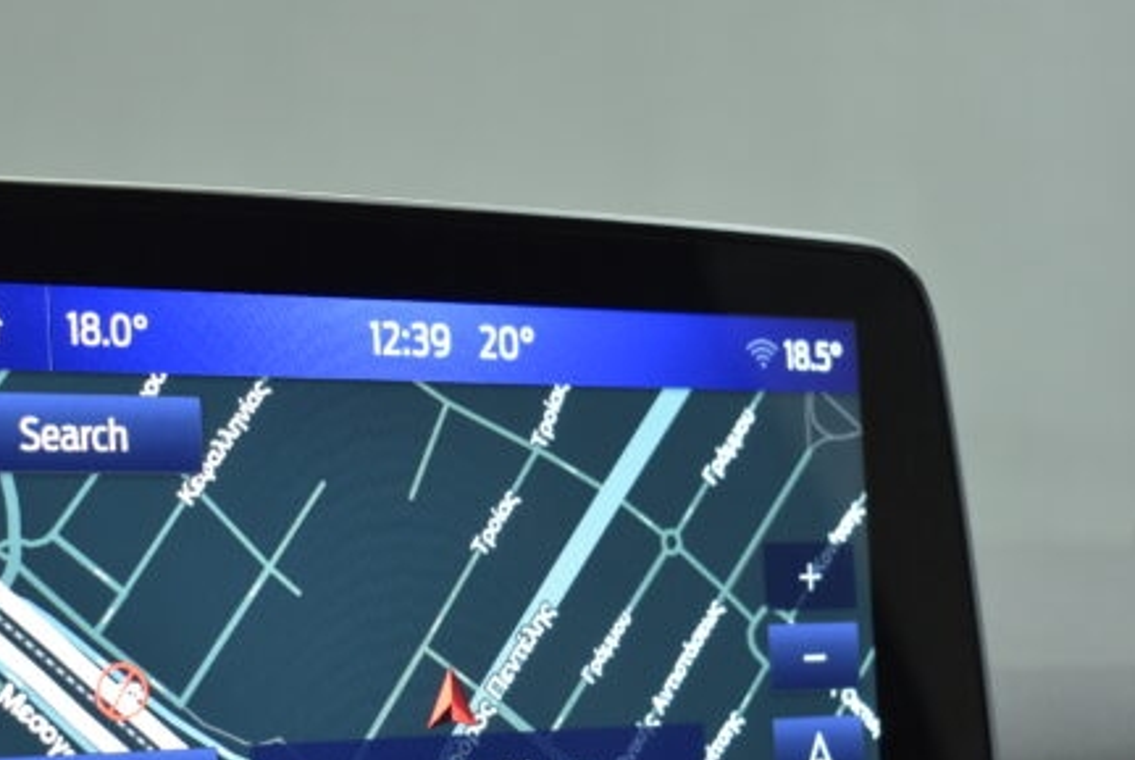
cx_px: 349
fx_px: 2525
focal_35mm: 80
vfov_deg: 16.9
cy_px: 667
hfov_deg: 25.2
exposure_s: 1/100
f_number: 4.2
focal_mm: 30
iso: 1600
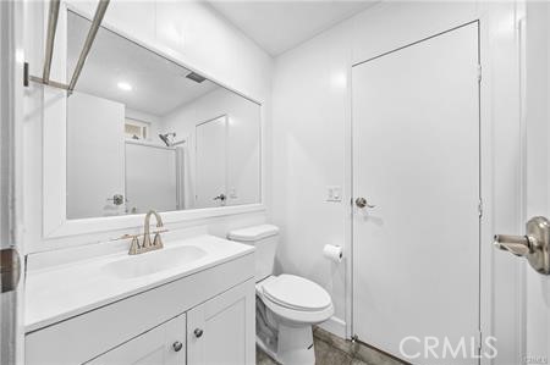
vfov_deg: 89.9
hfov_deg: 112.7
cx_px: 275
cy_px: 182
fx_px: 183
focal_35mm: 12
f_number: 6.3
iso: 200
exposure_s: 1/2.5
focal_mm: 12
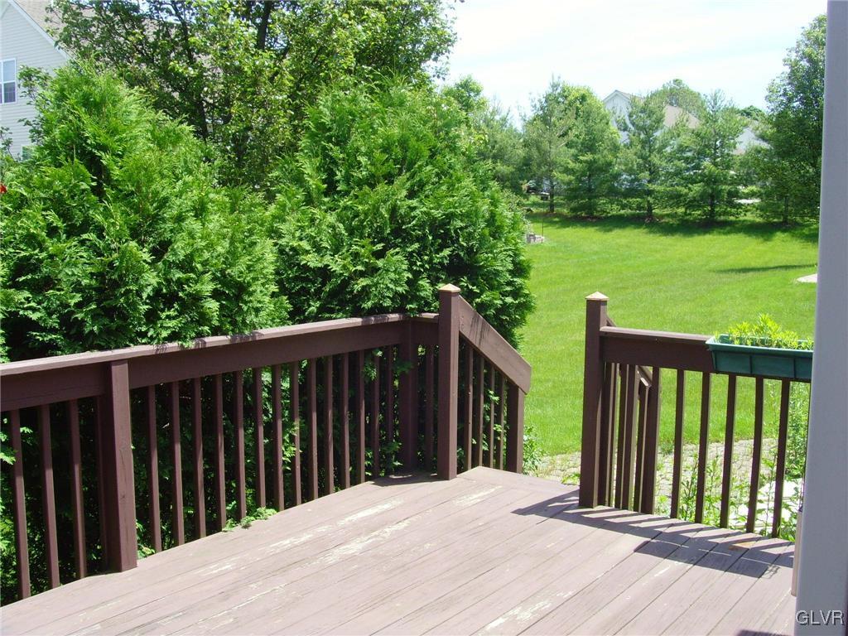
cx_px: 424
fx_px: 955
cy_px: 318
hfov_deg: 47.9
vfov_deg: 36.8
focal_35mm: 39
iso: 80
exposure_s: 1/125
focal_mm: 6.6
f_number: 6.3
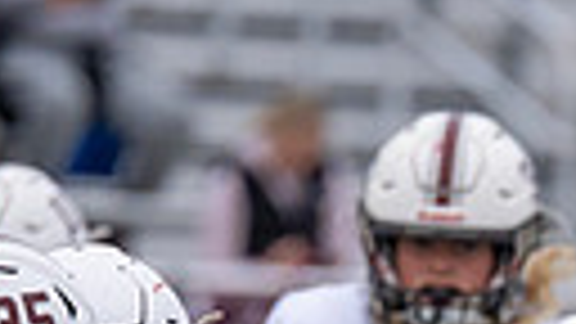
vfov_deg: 0.7
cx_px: 893
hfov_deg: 1.3
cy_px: 838
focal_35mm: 1655
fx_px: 25277
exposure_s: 1/1250
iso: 640
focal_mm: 200
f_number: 2.8
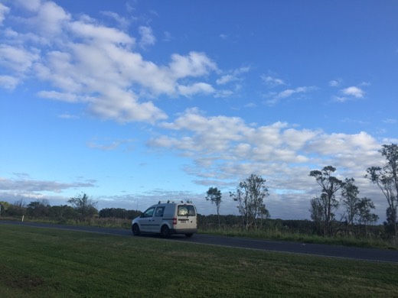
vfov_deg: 48.2
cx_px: 199
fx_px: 333
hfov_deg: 61.7
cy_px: 149
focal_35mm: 29
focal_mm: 4.15
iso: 32
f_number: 2.2
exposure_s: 1/1276
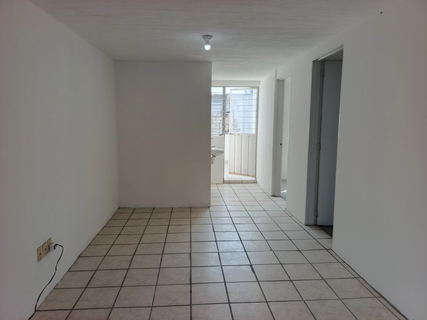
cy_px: 160
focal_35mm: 23
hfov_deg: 73.9
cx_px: 214
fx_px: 284
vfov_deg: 58.9
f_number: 1.7
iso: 50
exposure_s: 1/76.9
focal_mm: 5.25
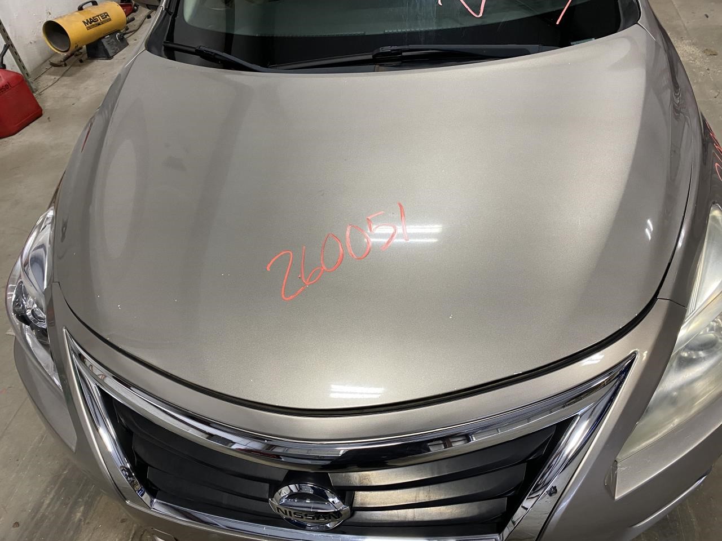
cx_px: 361
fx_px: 542
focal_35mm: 26
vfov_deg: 53.1
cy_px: 270
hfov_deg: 67.3
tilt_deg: -45.3
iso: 125
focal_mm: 4.25
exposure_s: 1/60
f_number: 1.8
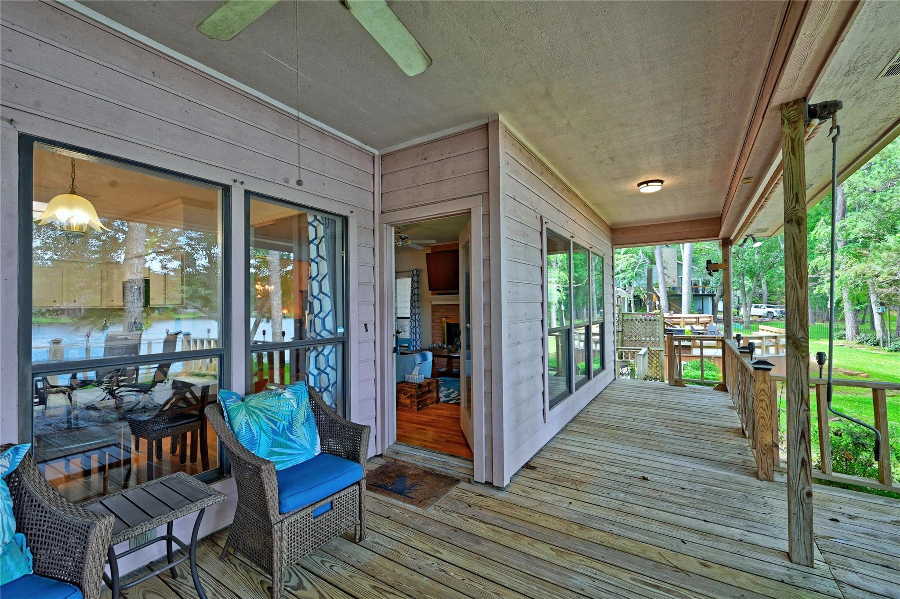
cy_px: 300
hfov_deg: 98.6
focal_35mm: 16
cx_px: 450
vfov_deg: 75.4
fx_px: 387
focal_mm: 15.5
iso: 400
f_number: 8
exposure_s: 1/20
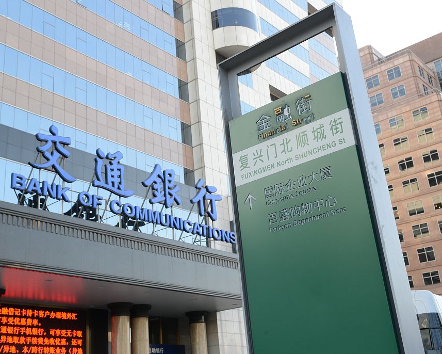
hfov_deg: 40.2
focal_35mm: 46
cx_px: 178
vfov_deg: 32.7
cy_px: 162
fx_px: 602
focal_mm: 35
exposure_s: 1/125
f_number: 8
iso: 400
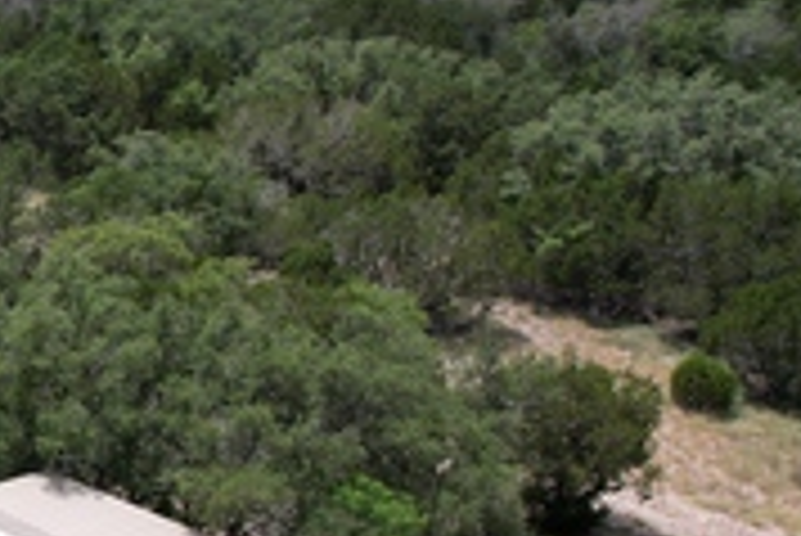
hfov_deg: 20.2
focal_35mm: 79
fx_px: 1759
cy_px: 399
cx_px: -544
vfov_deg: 17.2
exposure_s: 1/2000
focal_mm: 8.38
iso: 100
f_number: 2.8
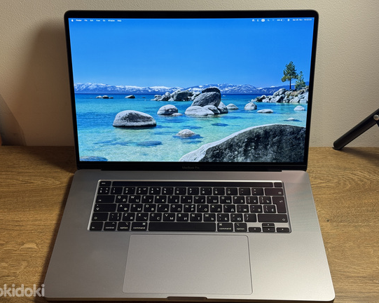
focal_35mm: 52
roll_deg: +1.7
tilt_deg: -38.6
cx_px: 185
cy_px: 157
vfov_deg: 29.1
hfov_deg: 36.0
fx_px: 583
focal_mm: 6.76
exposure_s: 1/61
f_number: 1.78
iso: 100
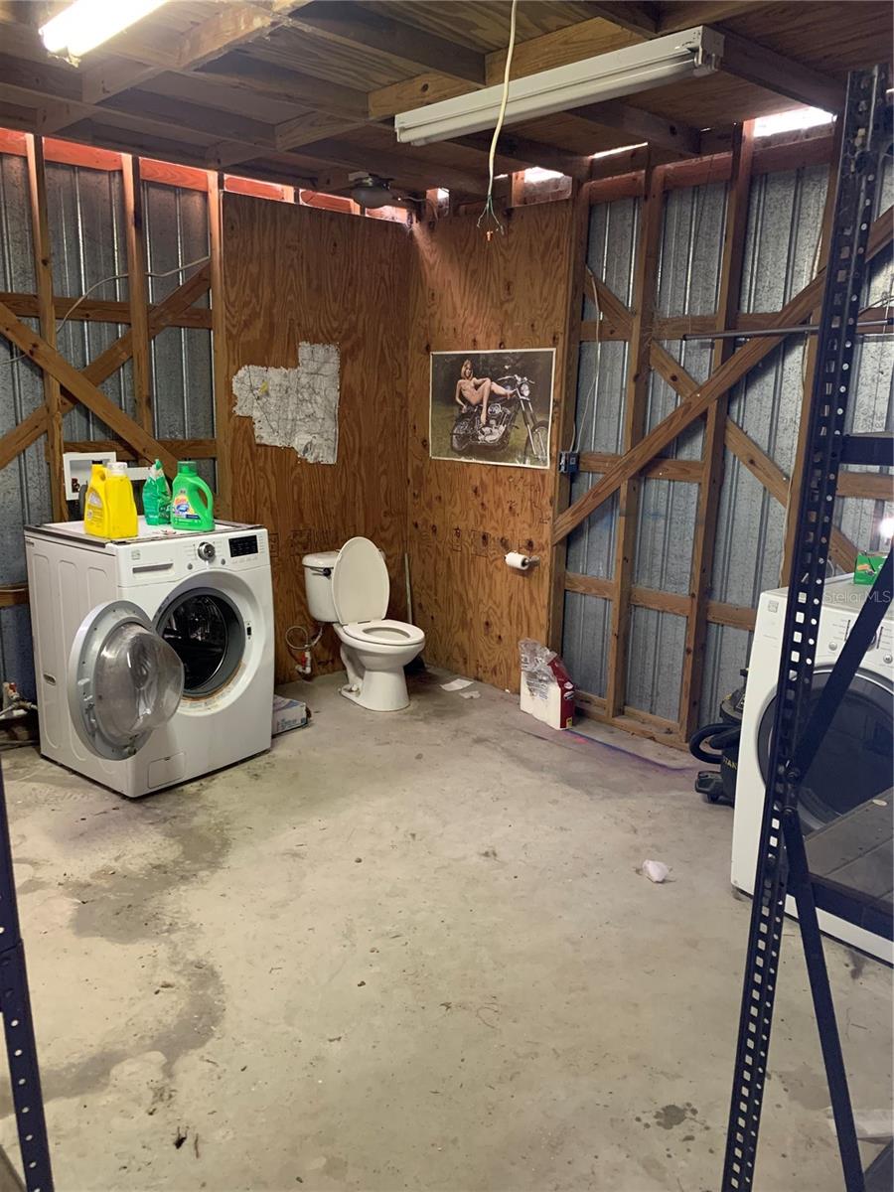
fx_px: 895
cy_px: 596
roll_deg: -0.4
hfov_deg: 53.1
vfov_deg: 67.3
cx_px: 447
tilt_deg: -10.5
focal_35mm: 26
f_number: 1.8
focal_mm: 4.25
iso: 320
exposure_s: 1/30
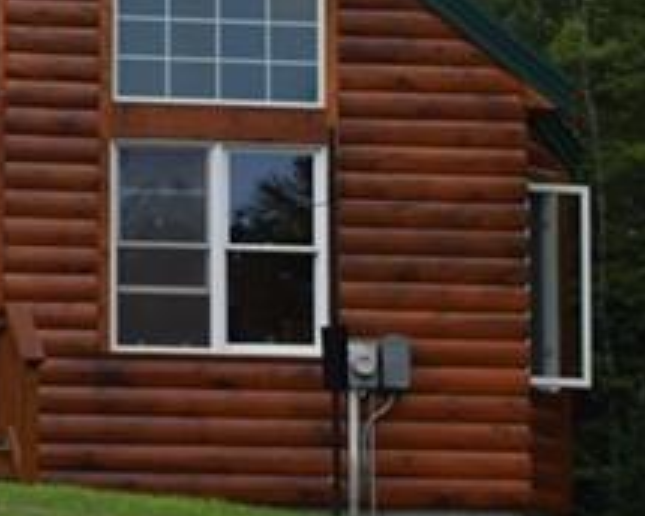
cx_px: -183
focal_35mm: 255
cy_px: -135
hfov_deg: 7.5
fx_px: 4868
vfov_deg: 6.0
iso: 100
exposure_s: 1/200
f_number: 9
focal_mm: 38
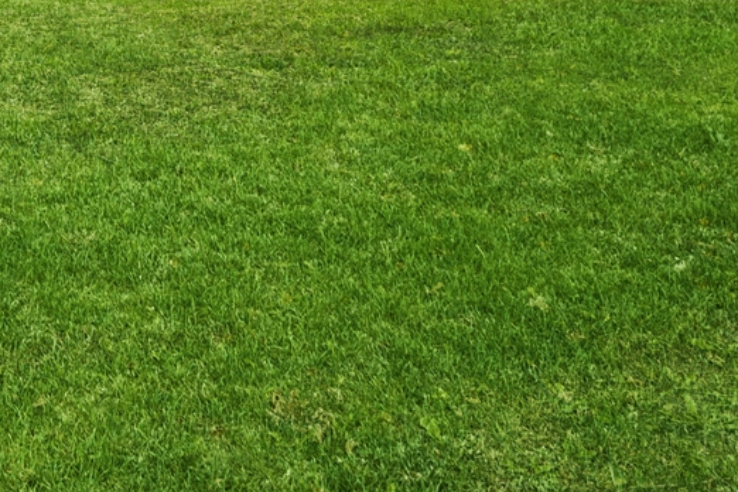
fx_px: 1271
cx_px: -223
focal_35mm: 62
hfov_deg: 27.1
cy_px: -154
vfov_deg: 20.0
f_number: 8
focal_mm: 20
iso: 200
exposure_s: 1/80
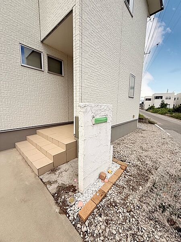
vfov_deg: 102.1
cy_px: 121
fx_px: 98
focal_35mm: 14
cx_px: 90
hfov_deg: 85.7
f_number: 2.2
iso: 50
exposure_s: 1/2717
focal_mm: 2.22
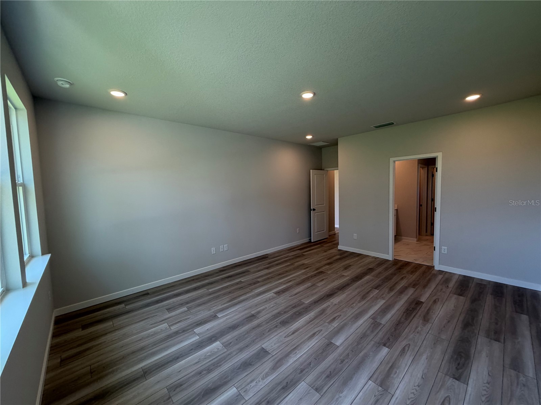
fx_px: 219
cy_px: 202
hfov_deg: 102.1
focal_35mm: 14
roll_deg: +1.2
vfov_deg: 85.7
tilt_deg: -3.0
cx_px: 270
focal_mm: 2.22
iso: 125
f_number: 2.2
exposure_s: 1/120
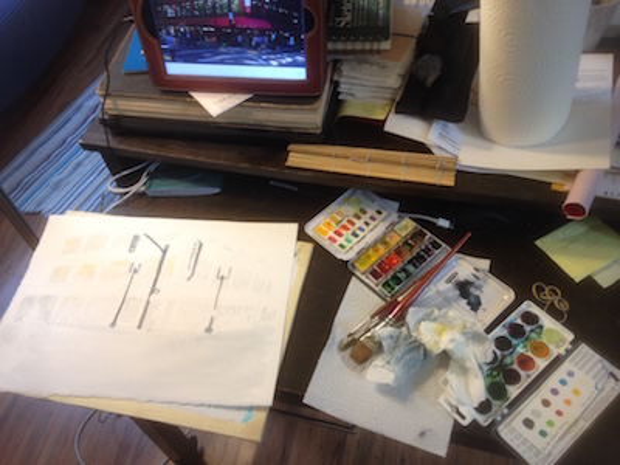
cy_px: 232
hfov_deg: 55.4
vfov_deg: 42.9
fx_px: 591
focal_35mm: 33
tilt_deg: -53.6
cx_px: 310
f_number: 2.4
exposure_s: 1/20
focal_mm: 4.12
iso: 64
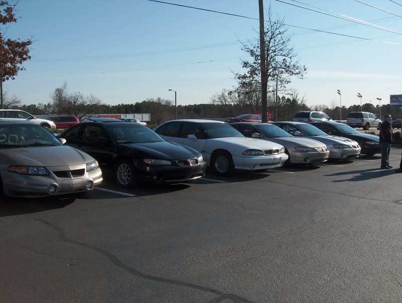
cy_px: 152
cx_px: 201
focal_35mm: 39
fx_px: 454
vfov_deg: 36.9
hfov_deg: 47.8
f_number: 4.8
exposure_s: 1/775
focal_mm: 8
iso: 100
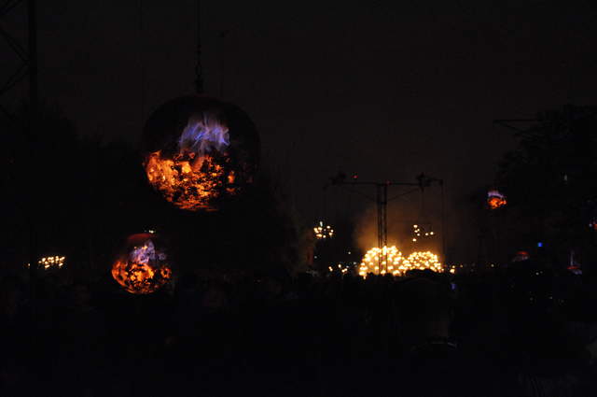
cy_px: 198
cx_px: 298
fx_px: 745
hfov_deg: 43.7
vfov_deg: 29.8
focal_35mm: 45
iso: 3200
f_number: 4.2
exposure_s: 1/50
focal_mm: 30
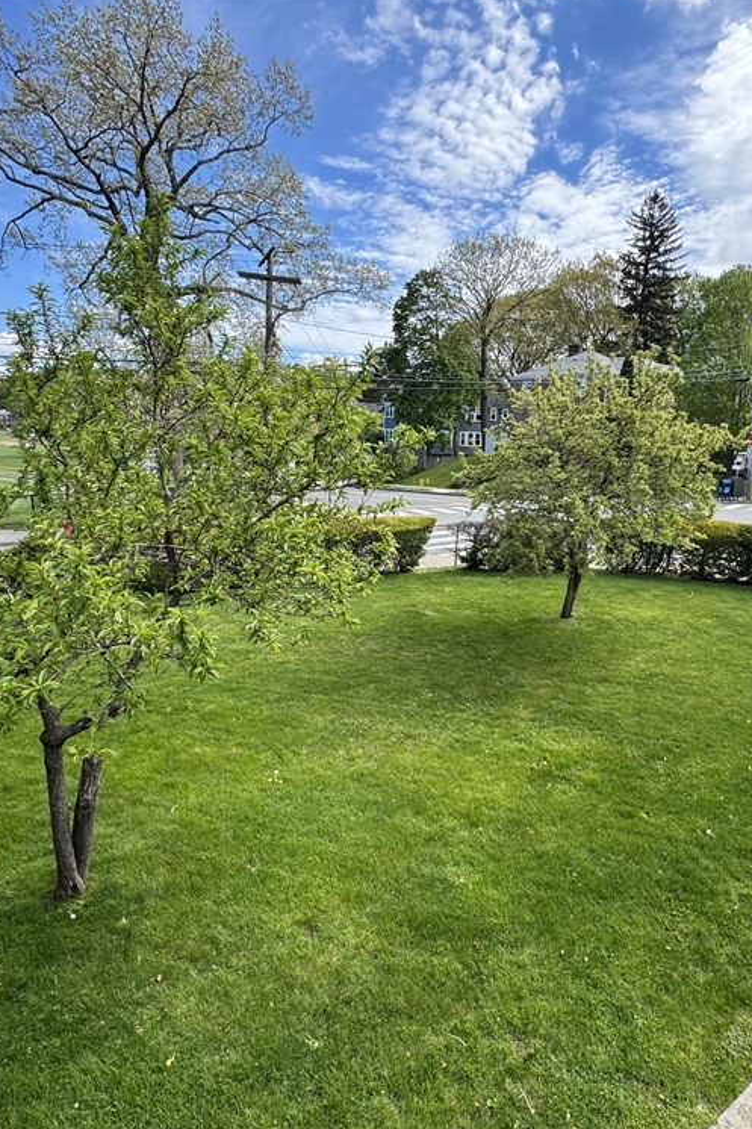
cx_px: 449
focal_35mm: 20
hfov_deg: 61.4
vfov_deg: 84.0
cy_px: 575
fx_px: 627
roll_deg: -2.3
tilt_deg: -13.1
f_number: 2.2
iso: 40
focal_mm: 2.22
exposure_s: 1/405
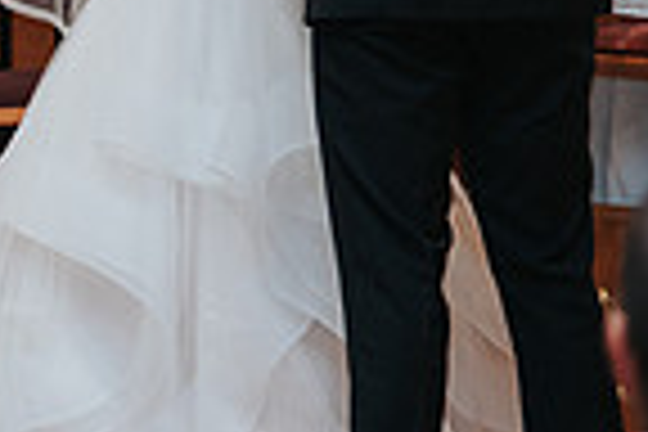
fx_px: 7199
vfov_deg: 3.4
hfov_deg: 5.1
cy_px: -244
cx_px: -88
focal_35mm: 400
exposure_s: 1/200
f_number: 4
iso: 1000
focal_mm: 85
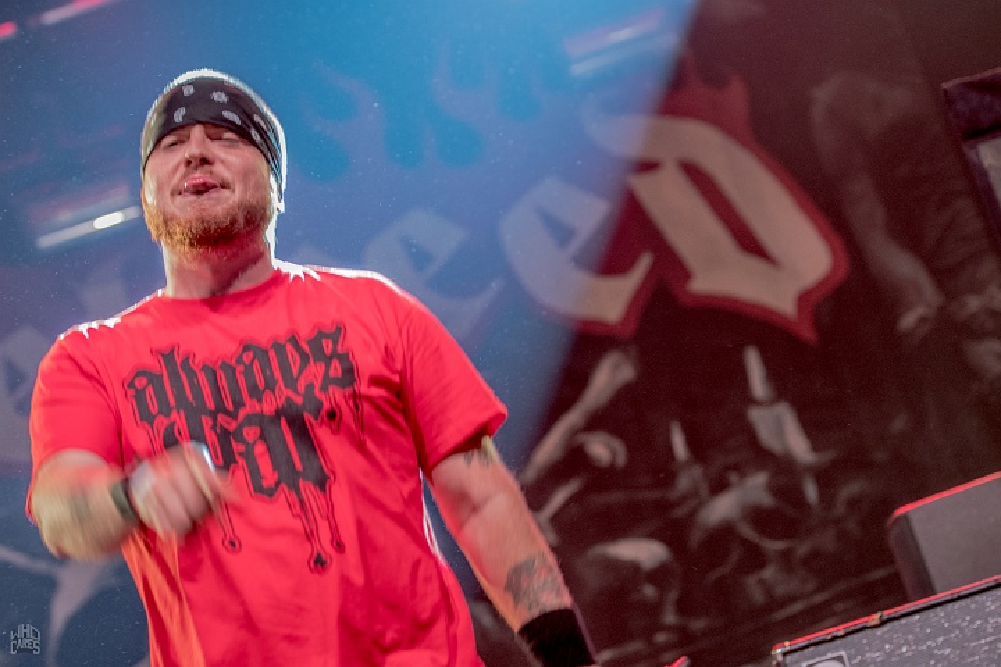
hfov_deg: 19.5
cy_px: 334
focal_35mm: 105
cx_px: 500
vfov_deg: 13.0
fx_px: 2919
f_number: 2.8
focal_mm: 70
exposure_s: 1/100
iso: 1250
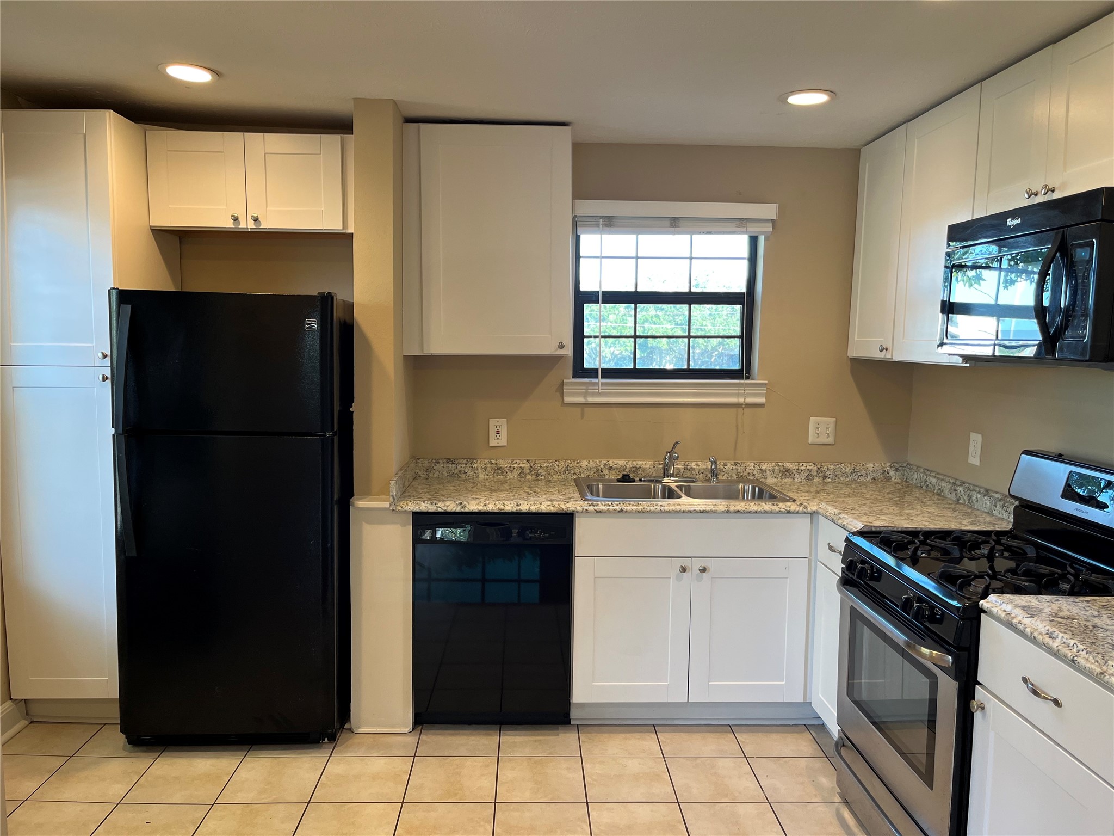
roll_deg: +0.2
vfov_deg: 53.1
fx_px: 837
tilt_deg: -5.6
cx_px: 557
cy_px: 418
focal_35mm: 26
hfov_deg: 67.3
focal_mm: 5.1
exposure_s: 1/60
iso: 80
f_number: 1.6
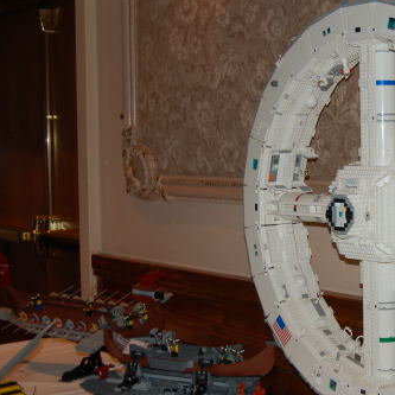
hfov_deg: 22.1
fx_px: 979
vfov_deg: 22.8
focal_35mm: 76
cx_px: 377
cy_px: 211
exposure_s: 1/60
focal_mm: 31
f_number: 4.5
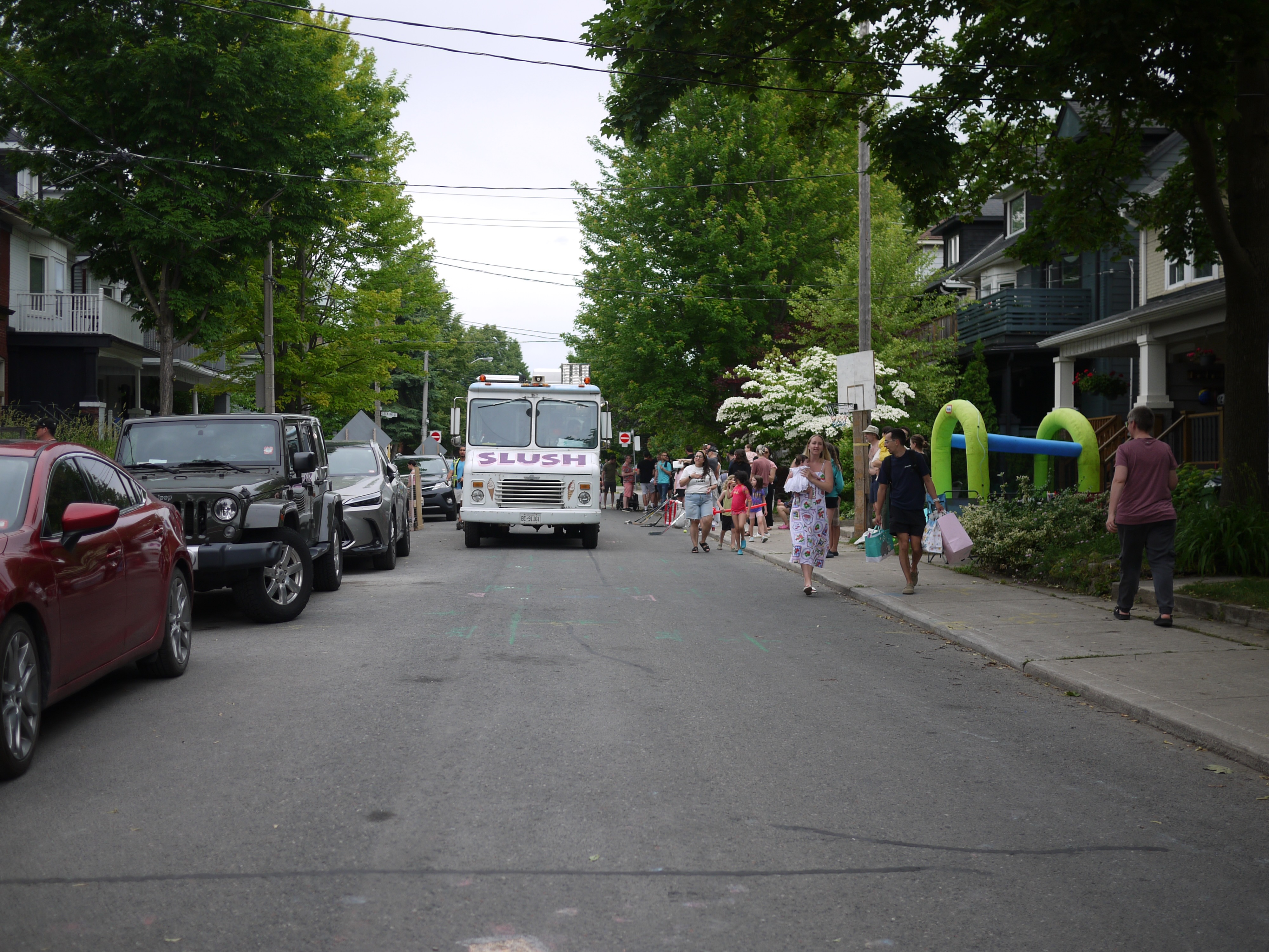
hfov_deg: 46.8
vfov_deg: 36.0
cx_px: 634
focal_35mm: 40
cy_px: 476
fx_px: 1466
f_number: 1.8
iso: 100
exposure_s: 1/800
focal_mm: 20
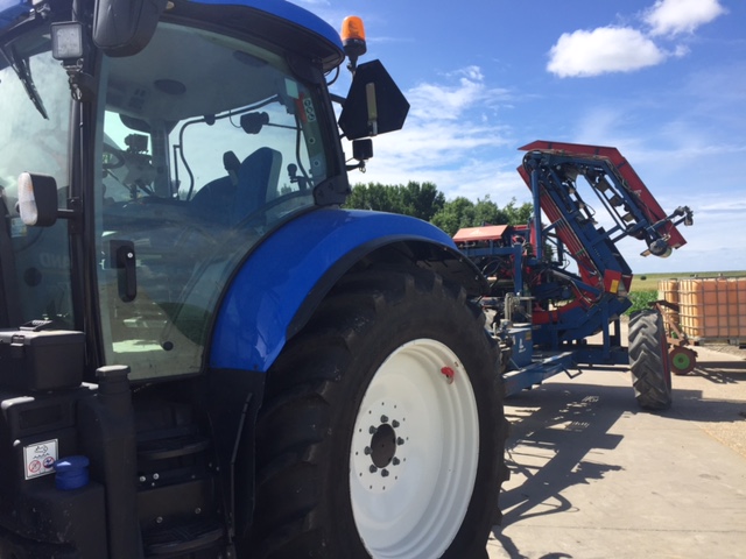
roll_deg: +1.5
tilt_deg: -0.2
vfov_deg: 48.2
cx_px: 373
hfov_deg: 61.7
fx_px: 625
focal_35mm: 29
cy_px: 280
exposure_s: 1/1721
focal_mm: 4.15
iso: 32
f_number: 2.2
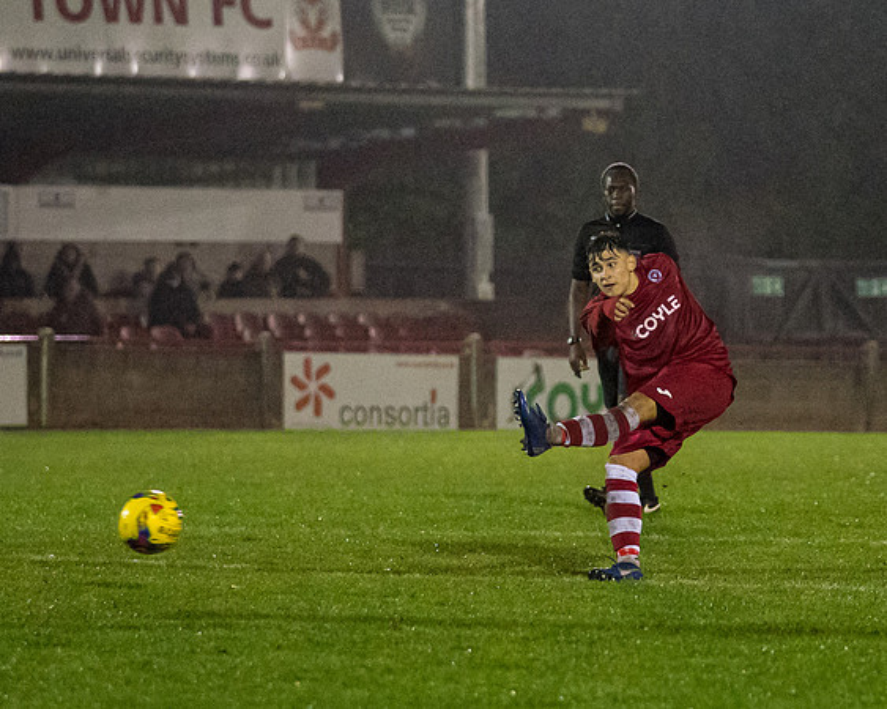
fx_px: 6863
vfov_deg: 5.9
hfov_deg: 7.4
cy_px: 310
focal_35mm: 262
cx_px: 578
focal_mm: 110
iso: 6400
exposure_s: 1/1250
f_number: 2.8
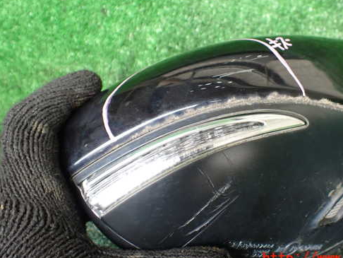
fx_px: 367
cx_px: 210
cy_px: 109
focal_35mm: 37
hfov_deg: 49.7
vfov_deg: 38.6
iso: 250
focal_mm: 5.4
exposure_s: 1/125
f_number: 2.3
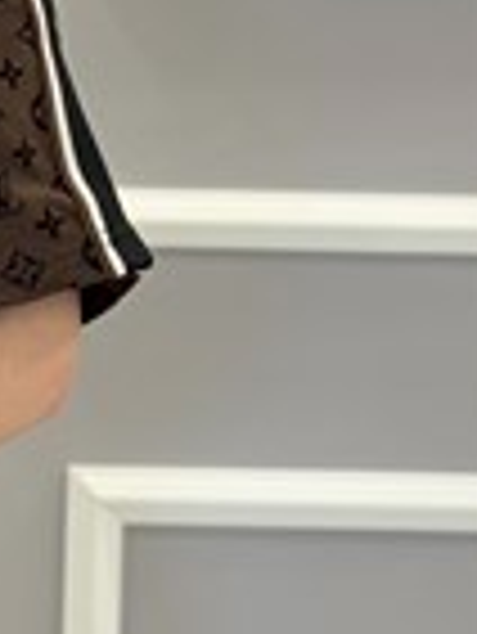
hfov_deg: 8.1
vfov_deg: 11.1
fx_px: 3247
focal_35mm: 177
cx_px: -382
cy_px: 148
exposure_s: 1/71
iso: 100
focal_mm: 6.76
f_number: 1.78
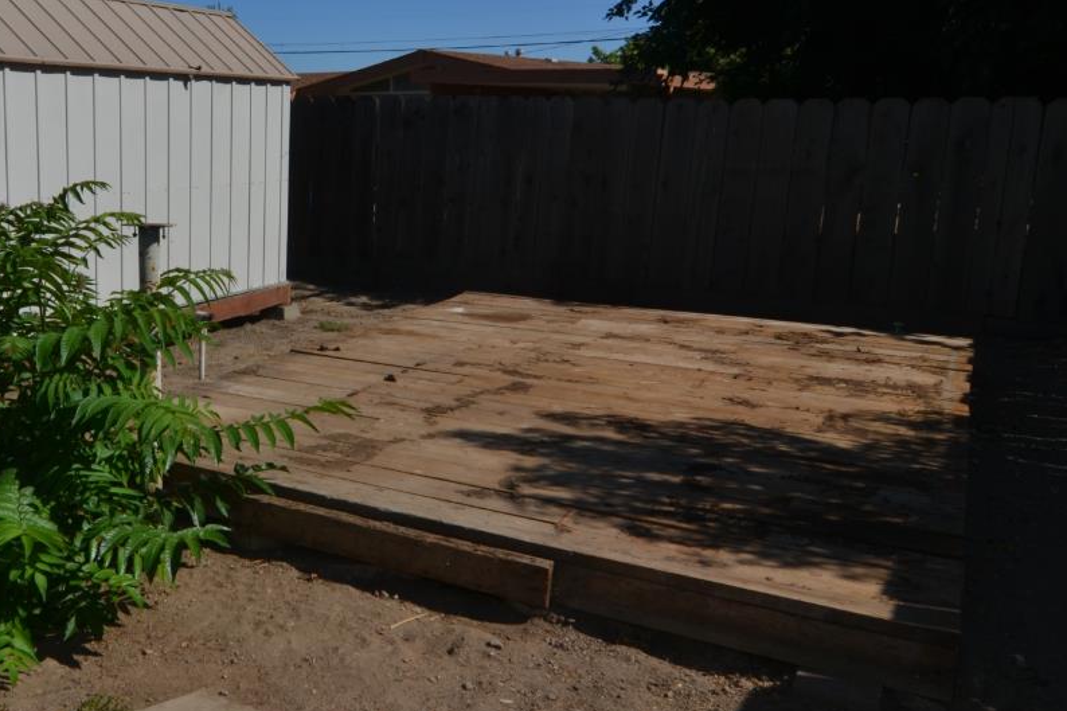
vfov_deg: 38.9
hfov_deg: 52.8
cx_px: 239
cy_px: 348
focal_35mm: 34
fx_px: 1007
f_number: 11
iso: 100
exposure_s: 1/200
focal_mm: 12
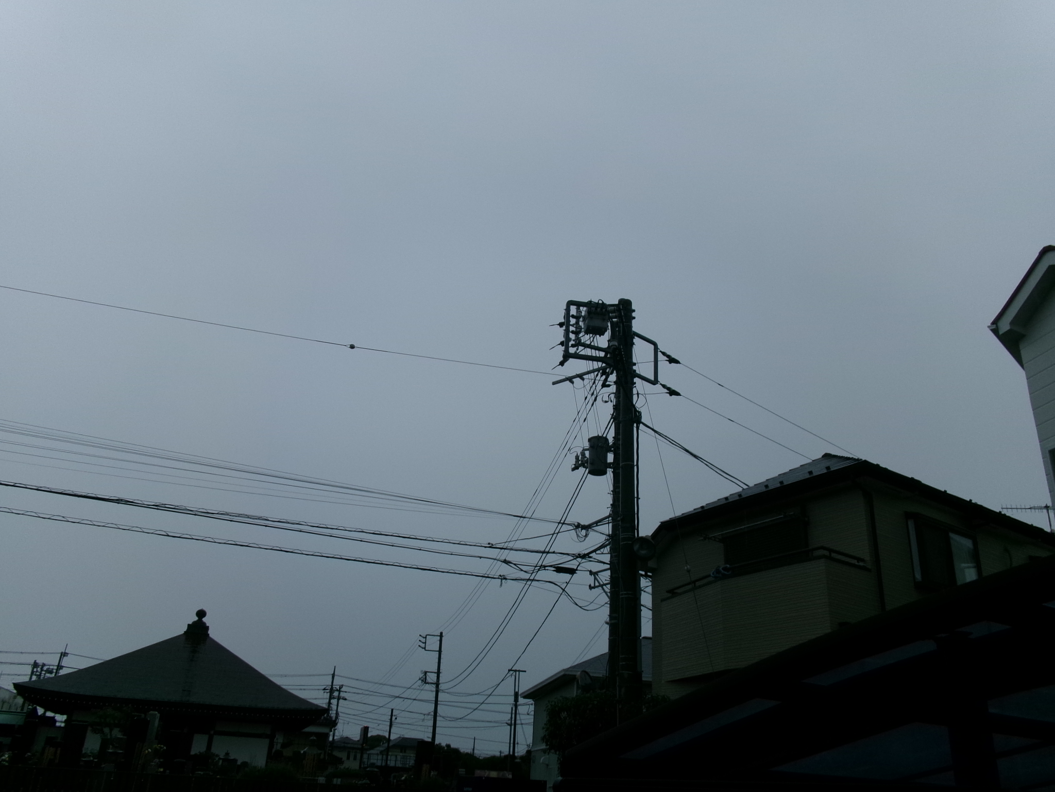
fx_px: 853
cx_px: 528
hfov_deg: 63.4
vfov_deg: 49.7
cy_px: 396
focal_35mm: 28
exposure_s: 1/180
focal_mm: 5.1
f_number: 10.8
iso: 100
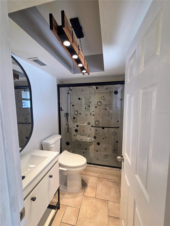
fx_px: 85
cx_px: 85
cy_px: 113
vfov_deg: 106.2
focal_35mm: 13
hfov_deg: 89.9
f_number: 2.2
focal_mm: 2.2
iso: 200
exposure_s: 1/120
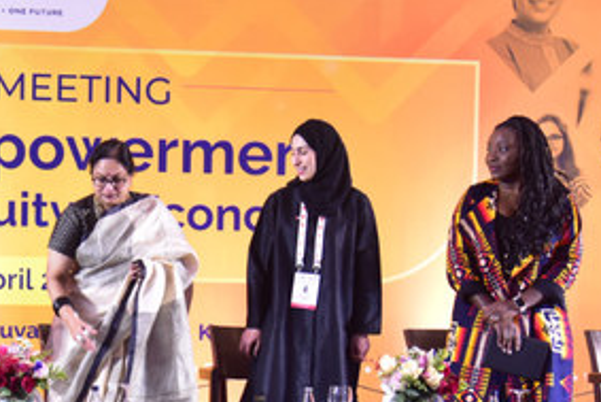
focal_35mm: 90
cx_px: 102
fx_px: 1503
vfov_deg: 15.1
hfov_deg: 22.2
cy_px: 320
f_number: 4
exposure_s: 1/100
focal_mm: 38
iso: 1250
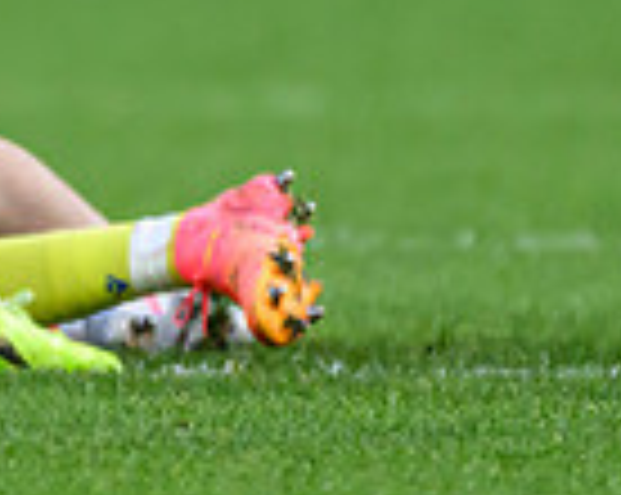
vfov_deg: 0.5
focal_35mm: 3178
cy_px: -357
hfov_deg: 0.6
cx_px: -479
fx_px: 58327
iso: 2500
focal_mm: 560
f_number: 4
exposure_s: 1/2000
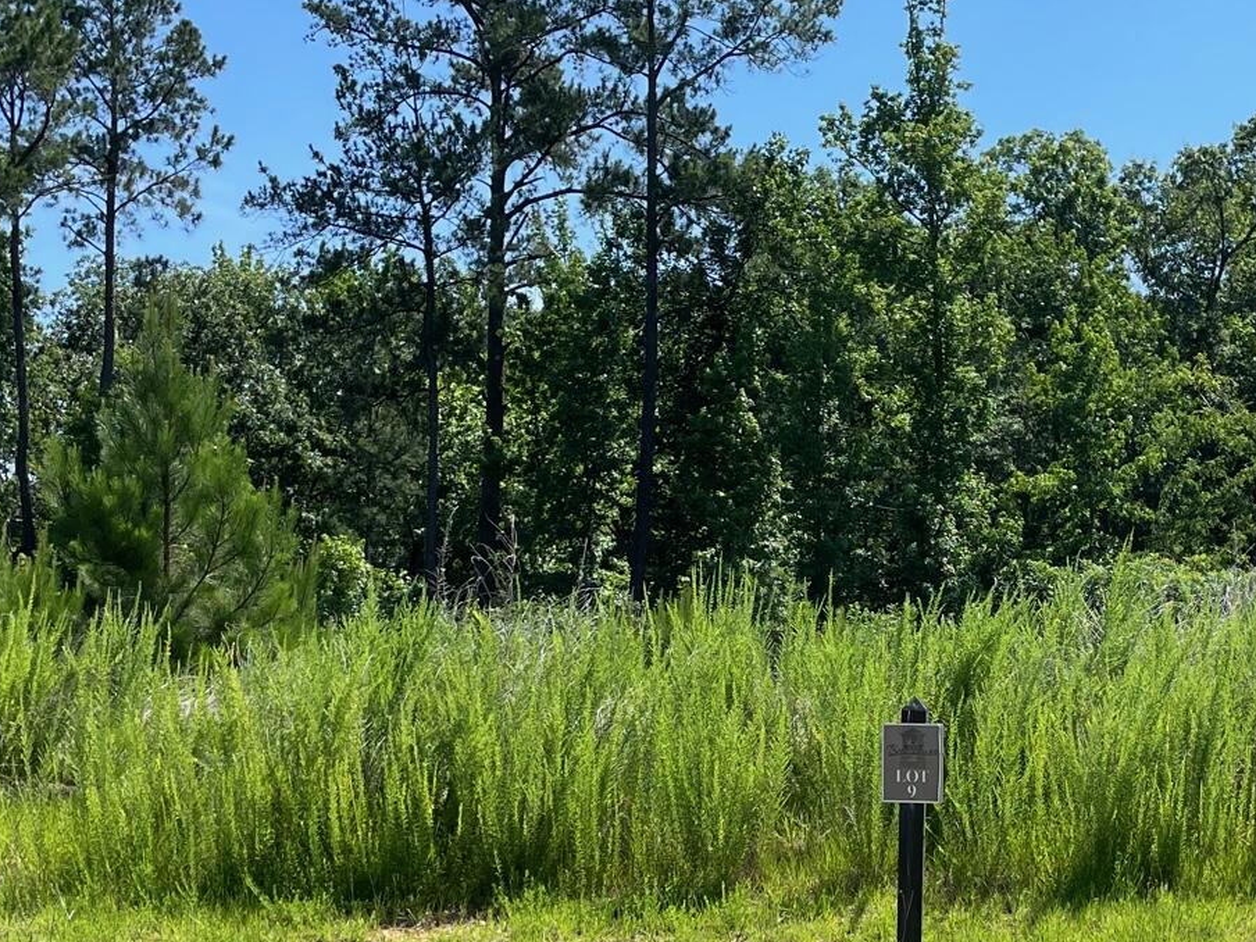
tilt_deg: -0.1
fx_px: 2104
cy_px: 759
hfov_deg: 33.0
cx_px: 824
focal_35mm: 58
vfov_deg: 24.8
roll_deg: -0.8
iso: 32
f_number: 1.6
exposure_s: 1/2304
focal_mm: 4.2
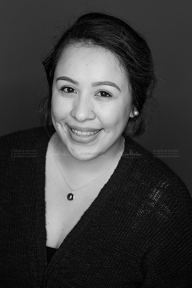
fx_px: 680
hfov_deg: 16.1
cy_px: 144
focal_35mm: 85
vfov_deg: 23.9
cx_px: 96
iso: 2000
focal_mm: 85
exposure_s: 1/400
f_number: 3.5
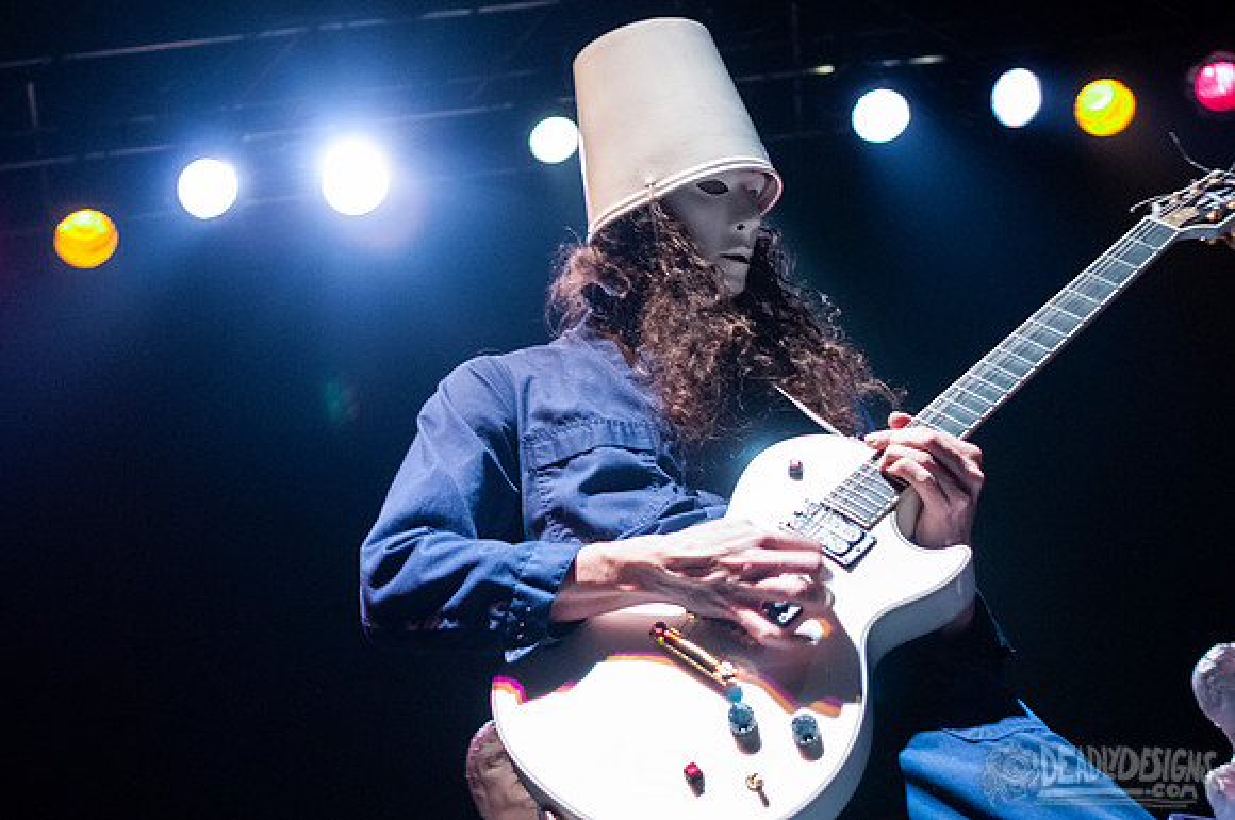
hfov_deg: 34.1
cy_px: 422
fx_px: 2008
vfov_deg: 23.1
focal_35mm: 59
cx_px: 546
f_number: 2.8
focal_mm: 35
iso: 1250
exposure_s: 1/60
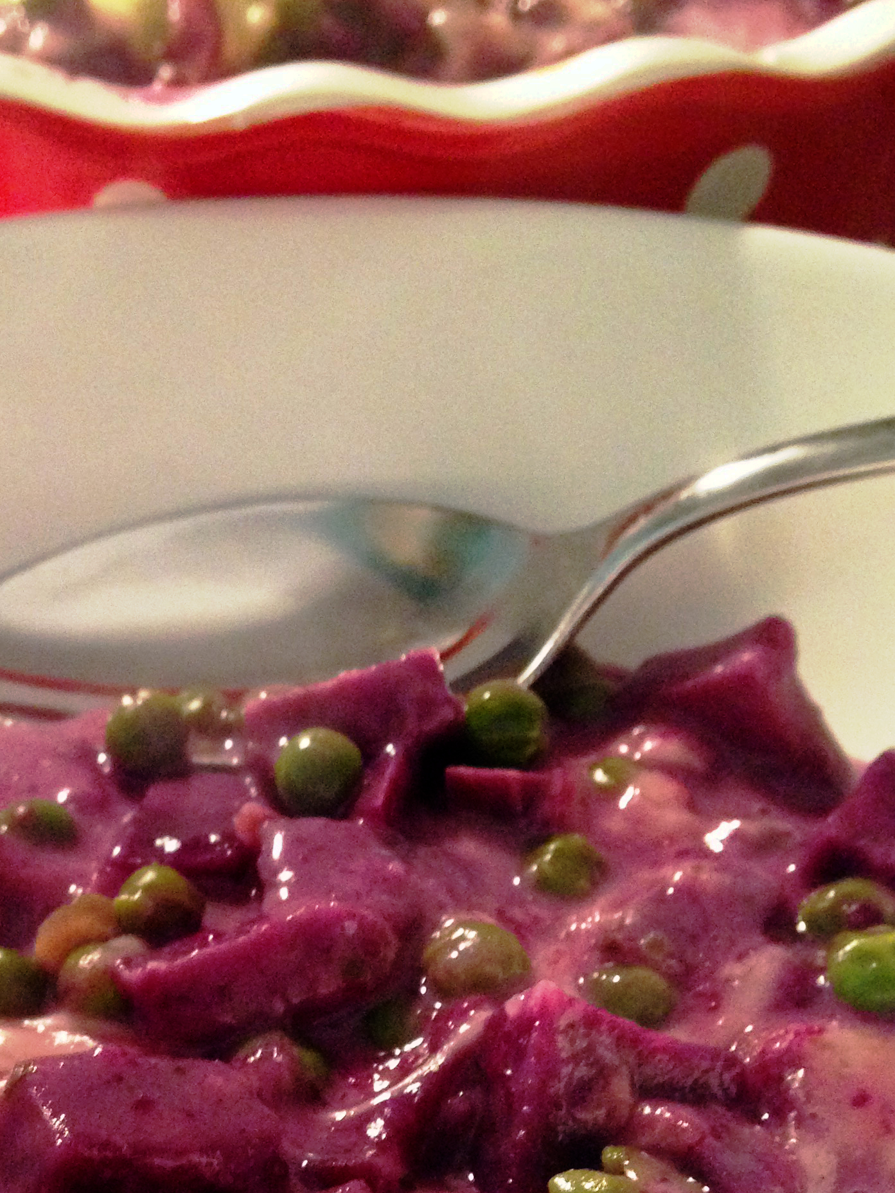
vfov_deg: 33.0
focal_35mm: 58
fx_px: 1999
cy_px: 793
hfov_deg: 24.7
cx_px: 144
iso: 400
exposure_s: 1/15
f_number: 2.4
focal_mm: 4.12
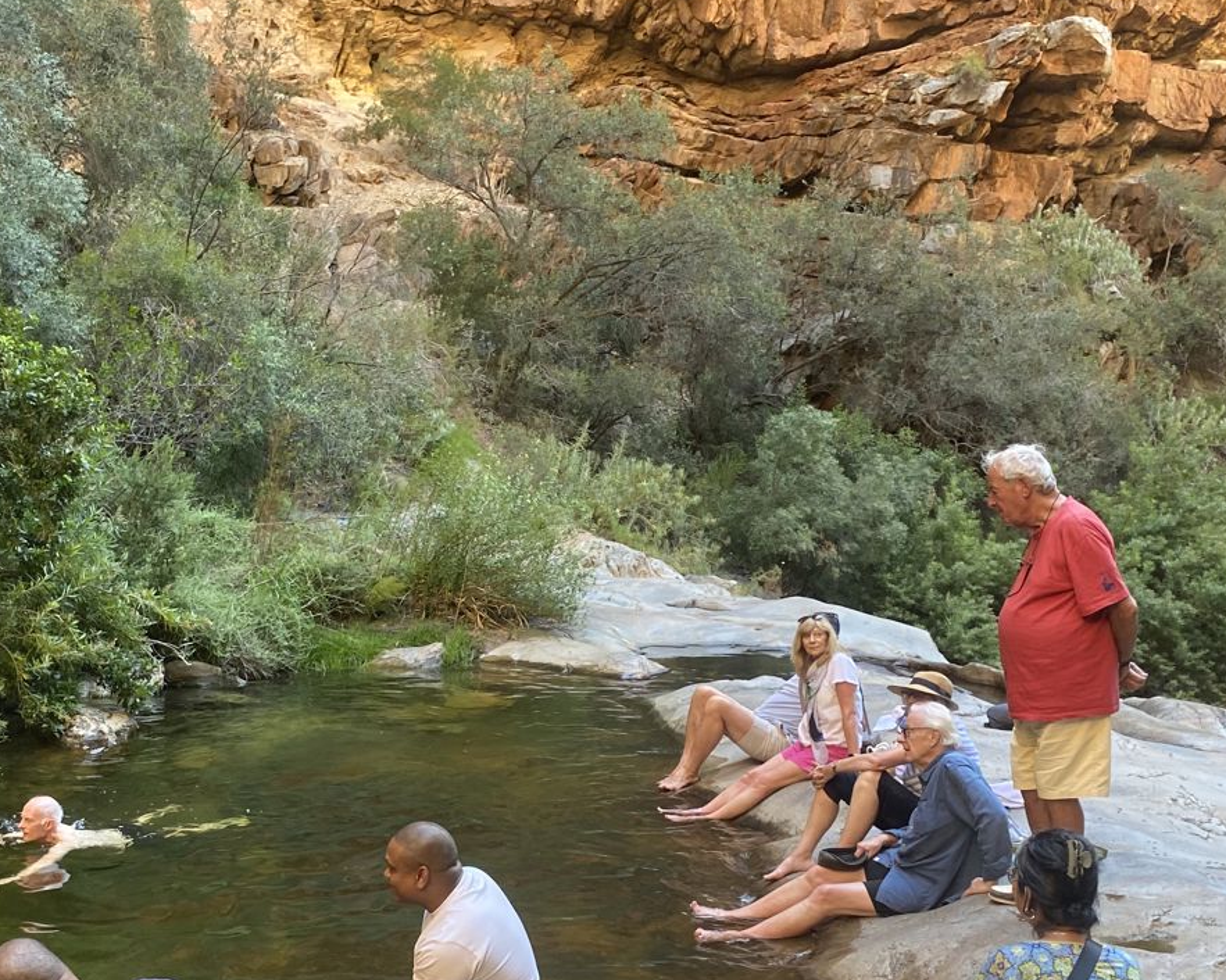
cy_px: 595
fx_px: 1669
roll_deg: +0.4
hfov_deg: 40.0
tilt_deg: -7.4
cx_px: 440
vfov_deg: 32.6
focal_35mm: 46
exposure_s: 1/100
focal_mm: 4.25
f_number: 1.8
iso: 125
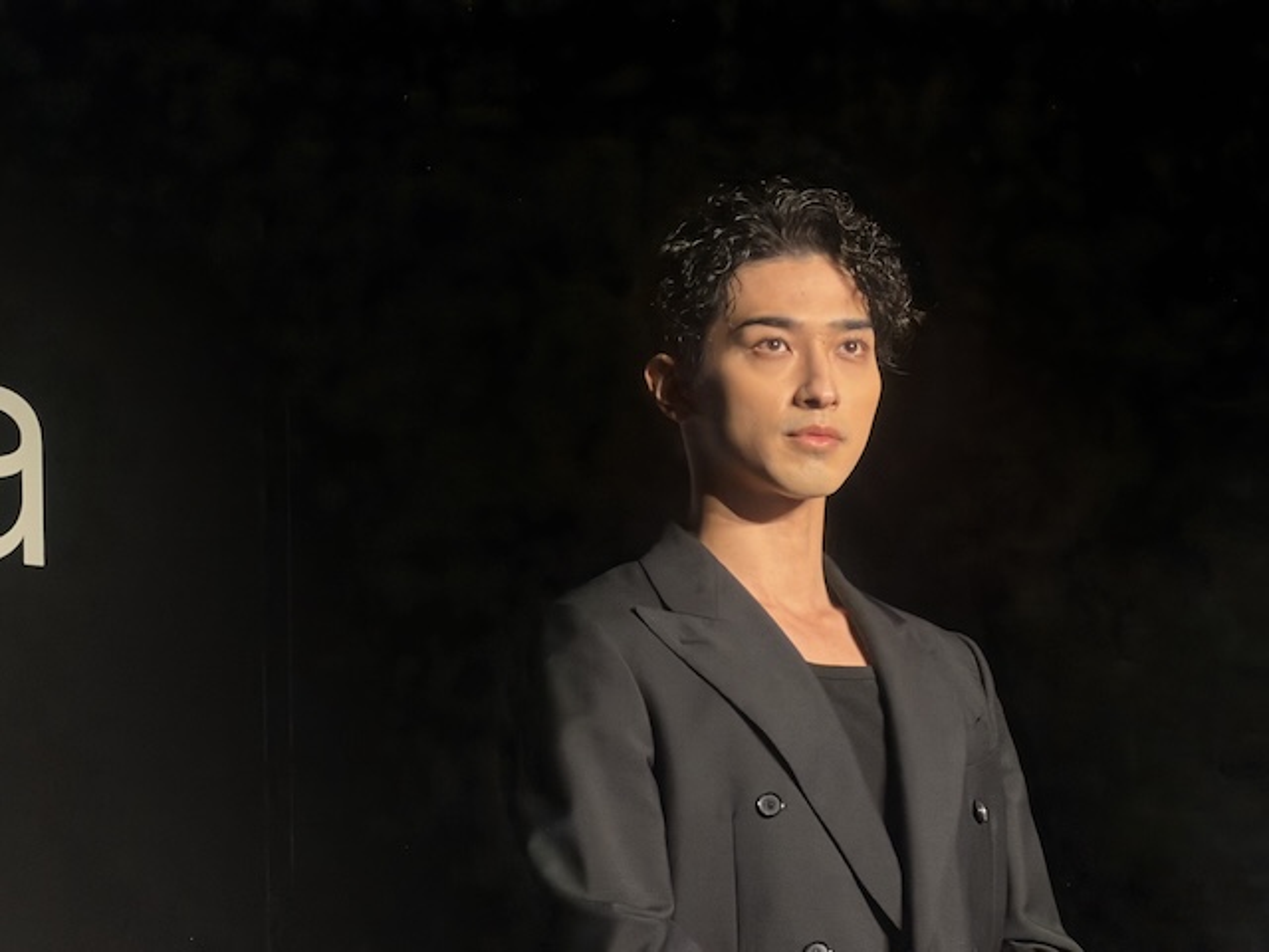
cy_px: 476
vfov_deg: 7.4
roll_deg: +1.5
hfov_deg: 9.9
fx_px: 7332
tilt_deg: +8.3
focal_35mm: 200
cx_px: 634
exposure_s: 1/120
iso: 200
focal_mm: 16.89
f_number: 2.8
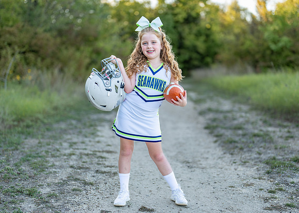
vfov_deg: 24.6
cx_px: 156
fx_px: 489
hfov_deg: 34.0
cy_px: 109
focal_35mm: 58
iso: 100
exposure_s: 1/800
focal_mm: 50
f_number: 1.2
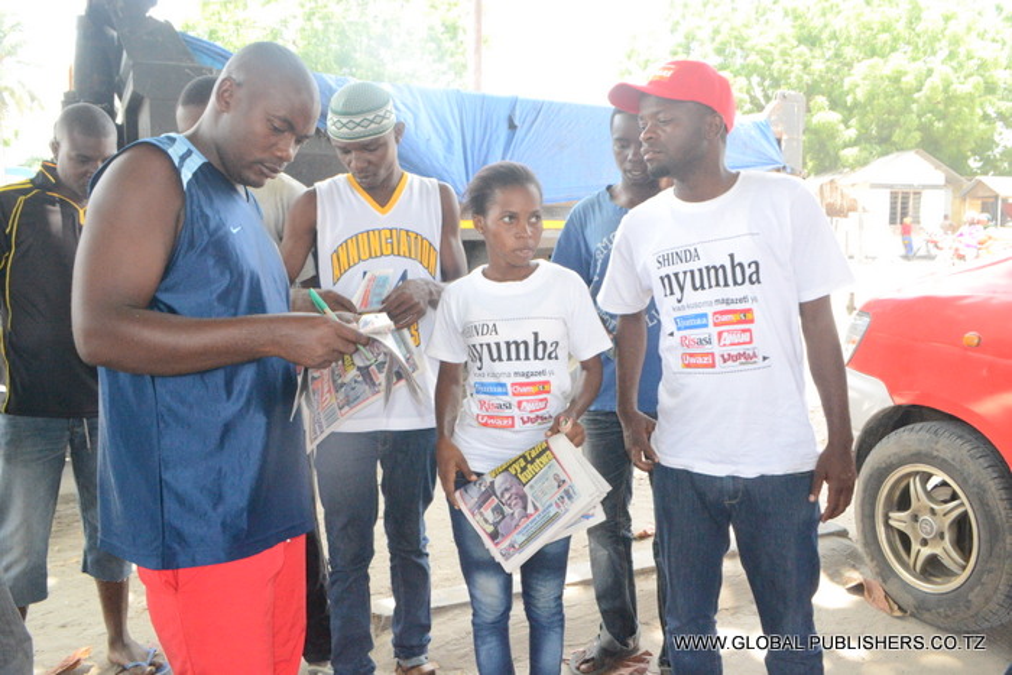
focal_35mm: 27
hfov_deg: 67.4
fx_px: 759
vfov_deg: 47.9
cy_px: 338
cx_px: 506
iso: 3200
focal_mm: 18
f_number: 13
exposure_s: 1/200
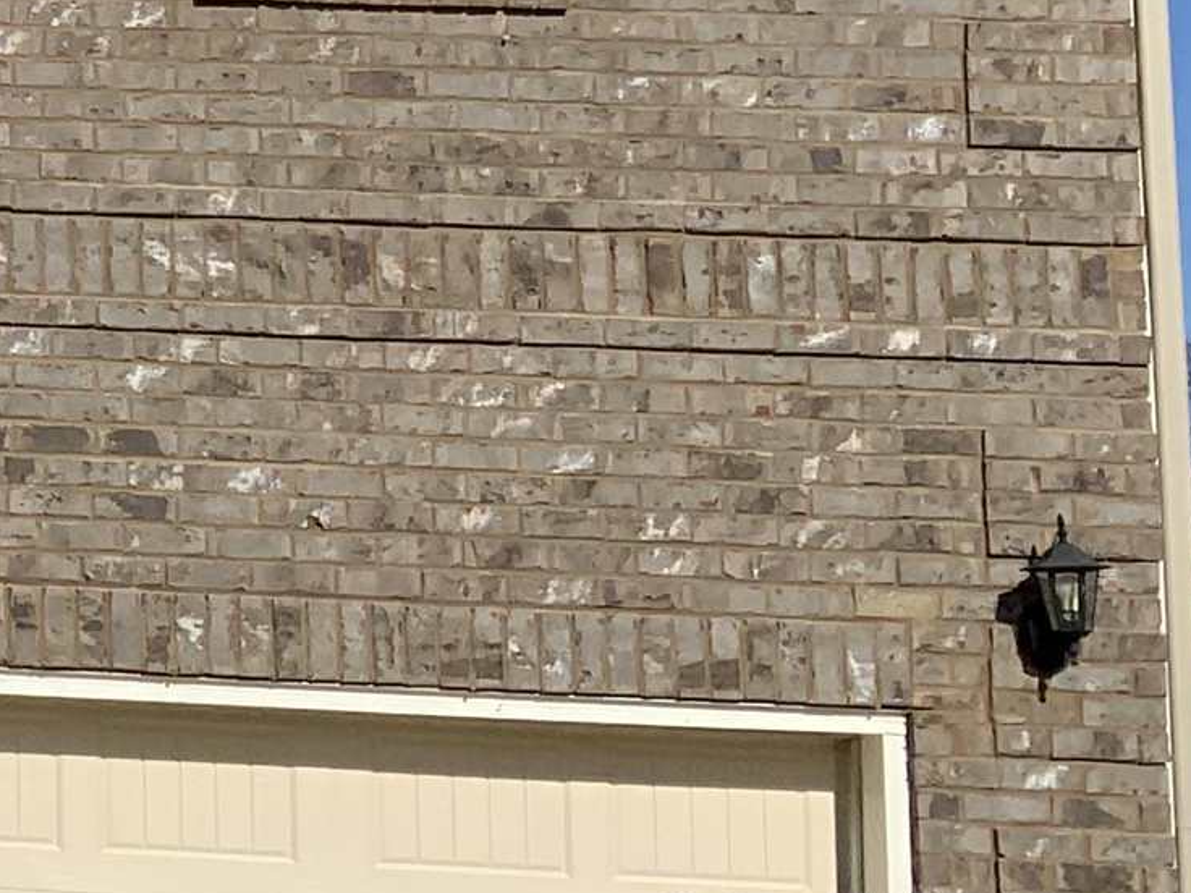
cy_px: -15
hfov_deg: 14.0
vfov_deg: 12.1
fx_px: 4163
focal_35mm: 121
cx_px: -1117
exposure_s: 1/4405
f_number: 1.8
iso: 20
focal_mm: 3
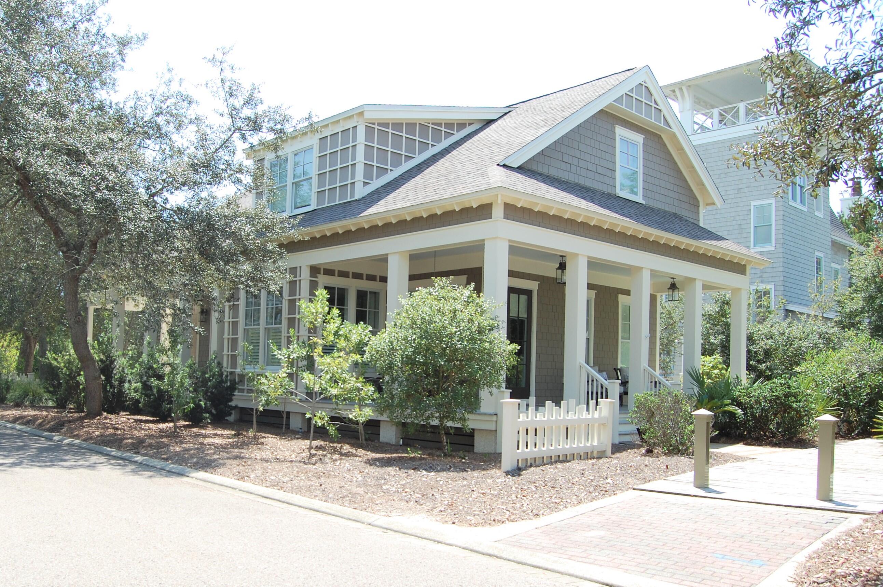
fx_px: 662
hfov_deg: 67.4
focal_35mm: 27
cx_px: 442
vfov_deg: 47.8
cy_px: 294
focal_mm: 18
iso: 200
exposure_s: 1/200
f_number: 7.1
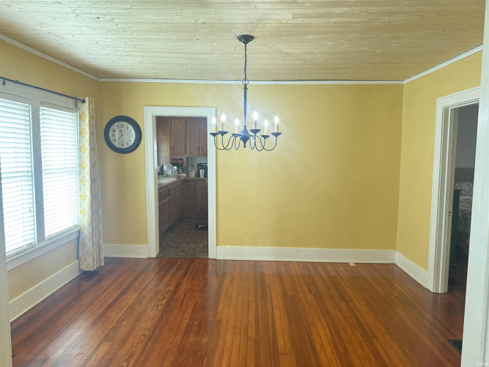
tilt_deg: -6.1
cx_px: 244
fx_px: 339
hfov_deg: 71.6
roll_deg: -0.9
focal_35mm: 24
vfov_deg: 56.8
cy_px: 184
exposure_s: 1/60
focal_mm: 6.76
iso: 640
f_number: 1.78
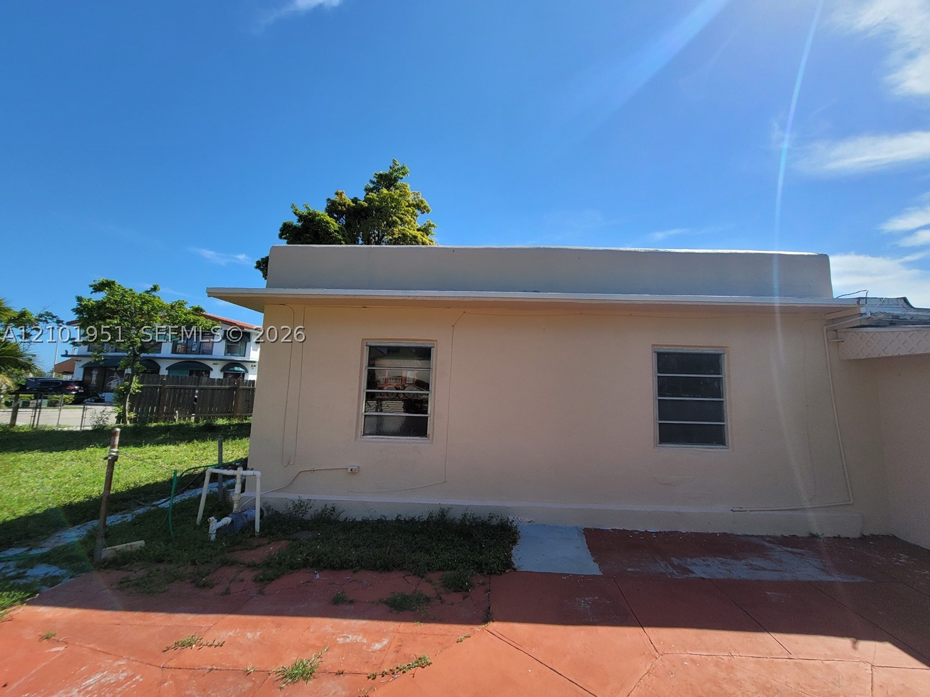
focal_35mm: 14
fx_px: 376
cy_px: 334
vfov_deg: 85.6
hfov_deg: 101.9
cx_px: 498
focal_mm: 2.2
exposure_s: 1/2105
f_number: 2.2
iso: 64
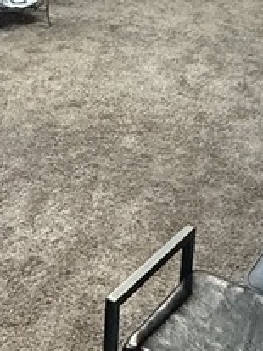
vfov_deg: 24.9
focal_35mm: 73
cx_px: 151
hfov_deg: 20.1
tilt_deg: -15.3
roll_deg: -0.9
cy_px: -34
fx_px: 740
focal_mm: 2.22
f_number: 2.2
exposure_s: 1/60
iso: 640
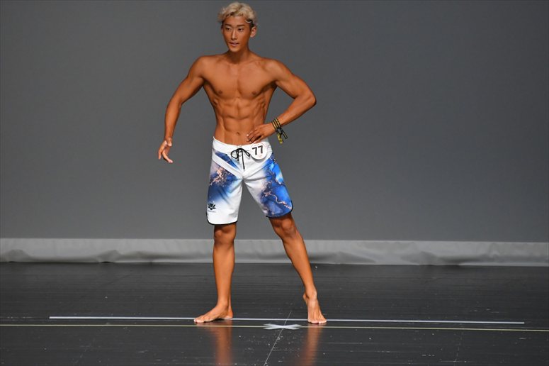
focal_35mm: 375
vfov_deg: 3.7
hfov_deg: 5.5
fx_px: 5716
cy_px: 183
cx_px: 274
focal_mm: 250
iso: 3600
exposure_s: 1/400
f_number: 5.6
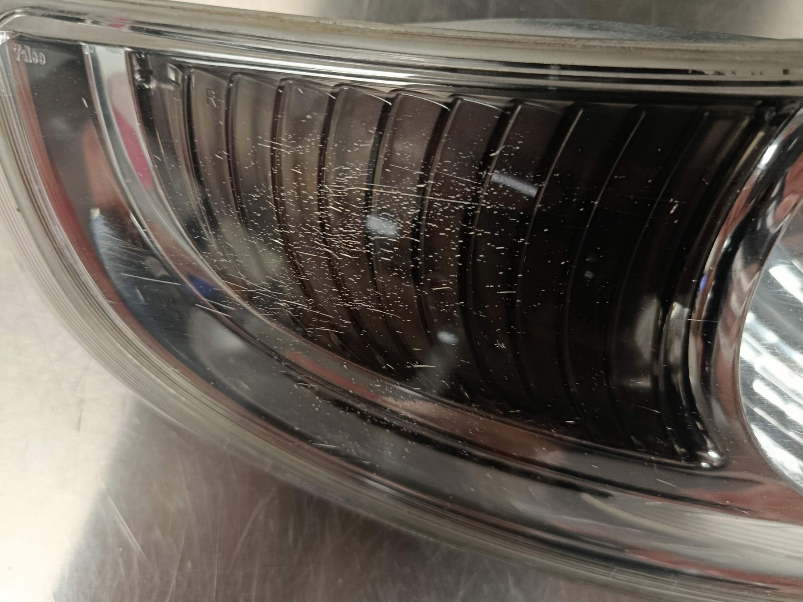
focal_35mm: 27
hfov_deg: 65.2
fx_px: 626
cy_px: 269
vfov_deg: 51.3
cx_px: 361
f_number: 1.7
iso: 748
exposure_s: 1/50
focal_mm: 5.24
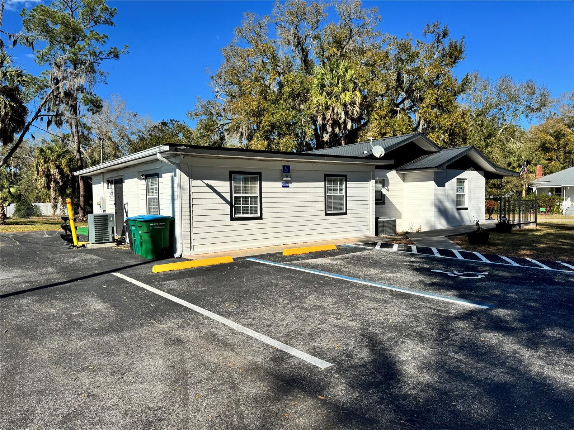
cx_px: 287
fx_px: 398
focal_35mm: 24
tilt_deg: -2.5
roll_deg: +1.0
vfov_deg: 56.8
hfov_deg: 71.6
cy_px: 215
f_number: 1.78
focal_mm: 6.76
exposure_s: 1/5814
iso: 80
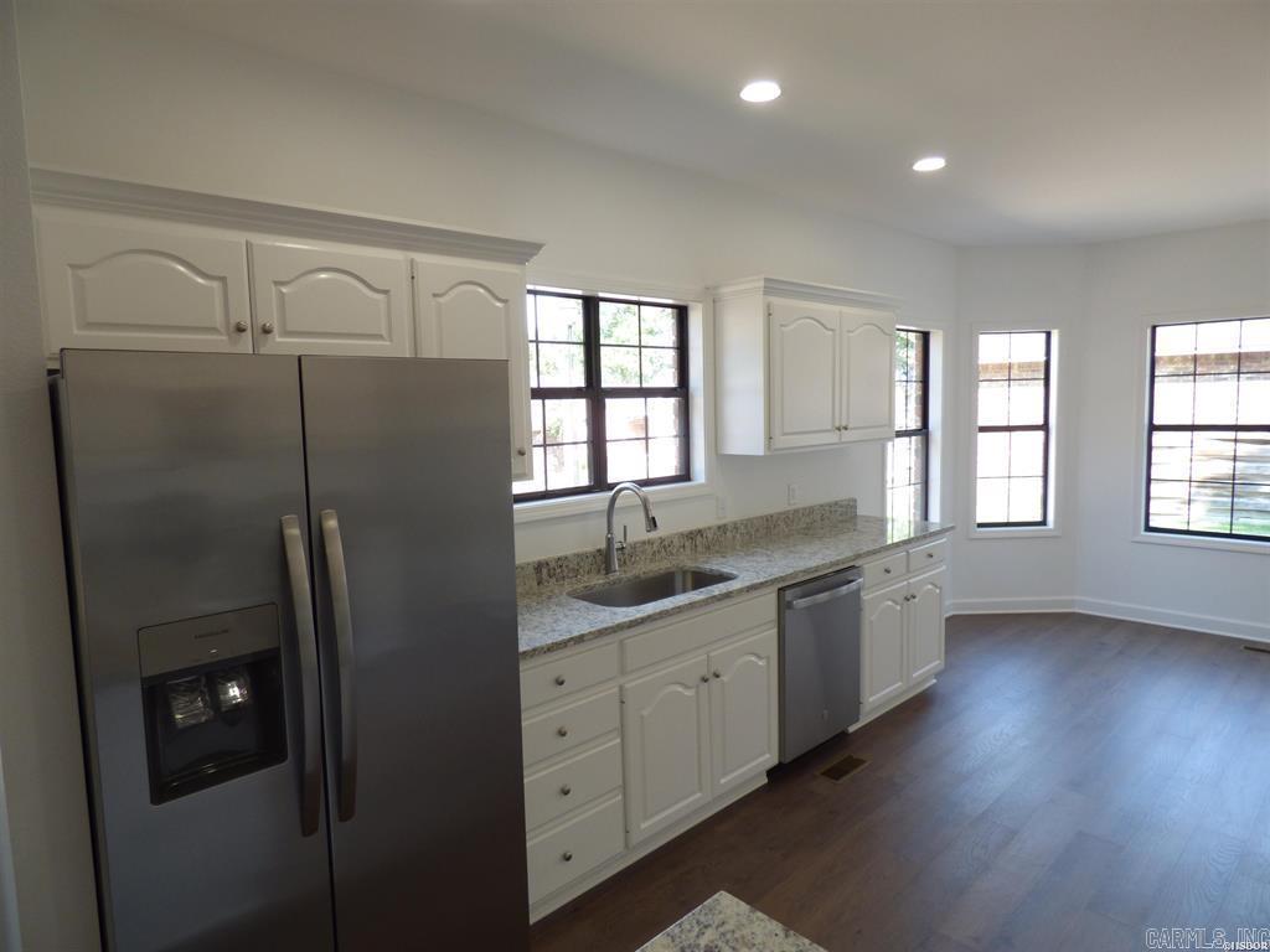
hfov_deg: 81.7
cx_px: 635
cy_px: 476
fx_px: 734
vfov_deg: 66.0
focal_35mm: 20
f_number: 2.8
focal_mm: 3.58
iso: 100
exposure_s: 1/60
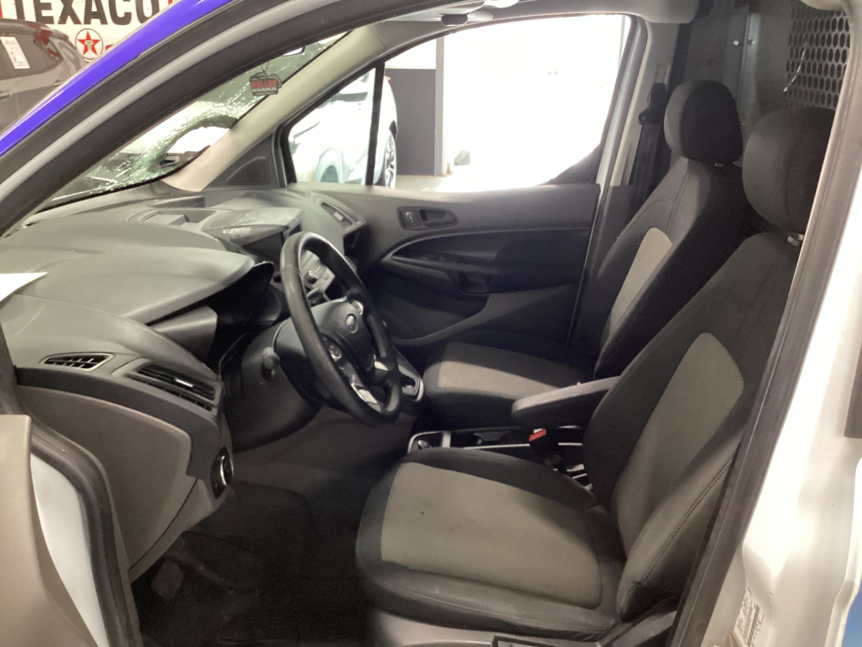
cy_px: 324
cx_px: 431
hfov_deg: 58.4
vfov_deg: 45.4
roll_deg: -0.5
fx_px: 772
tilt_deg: -20.2
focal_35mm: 31
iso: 500
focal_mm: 3.3
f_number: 2.4
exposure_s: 1/25
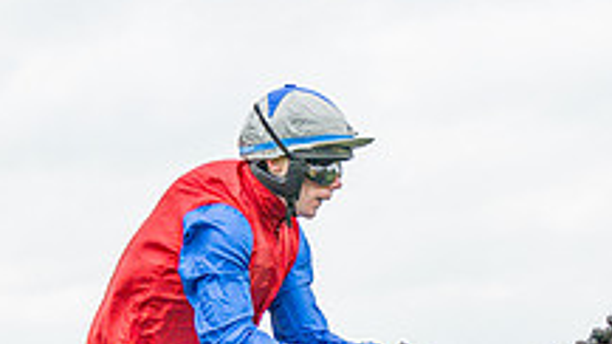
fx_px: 4349
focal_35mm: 268
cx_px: 542
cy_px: 635
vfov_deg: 4.5
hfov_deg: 8.0
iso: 800
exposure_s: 1/1600
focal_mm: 49
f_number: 2.8
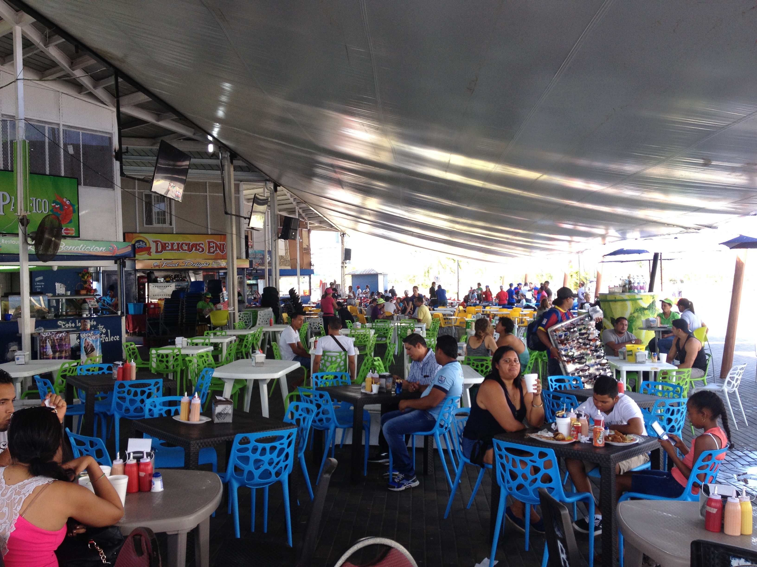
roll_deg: +1.5
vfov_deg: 40.7
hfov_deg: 52.6
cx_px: 378
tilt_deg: -3.4
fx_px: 765
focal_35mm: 35
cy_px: 284
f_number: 2.4
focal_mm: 4.28
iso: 50
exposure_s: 1/124
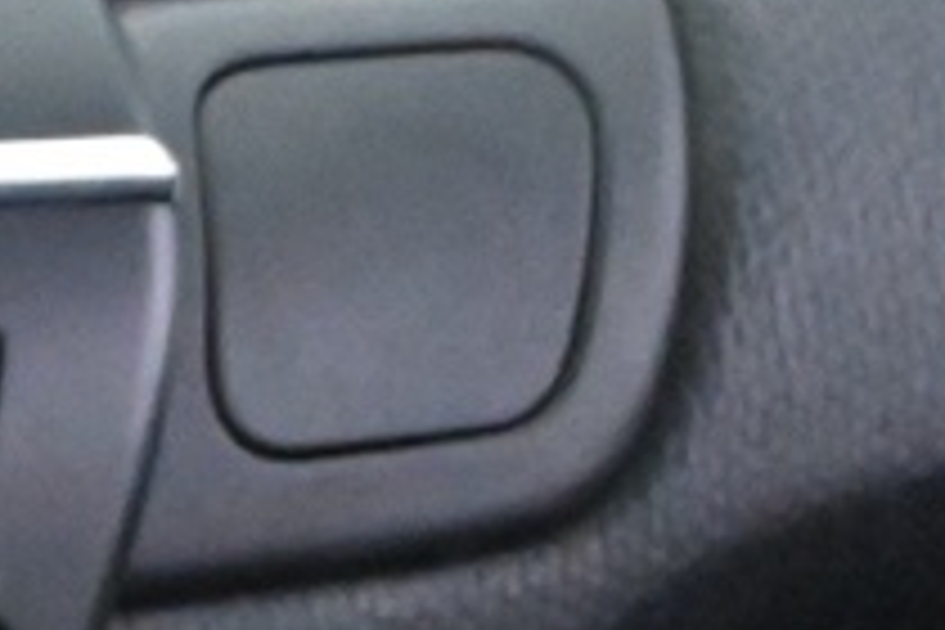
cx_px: -2187
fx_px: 6693
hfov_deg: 7.0
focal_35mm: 255
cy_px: 958
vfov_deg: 5.3
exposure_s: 1/40
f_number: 4.5
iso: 7200
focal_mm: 22
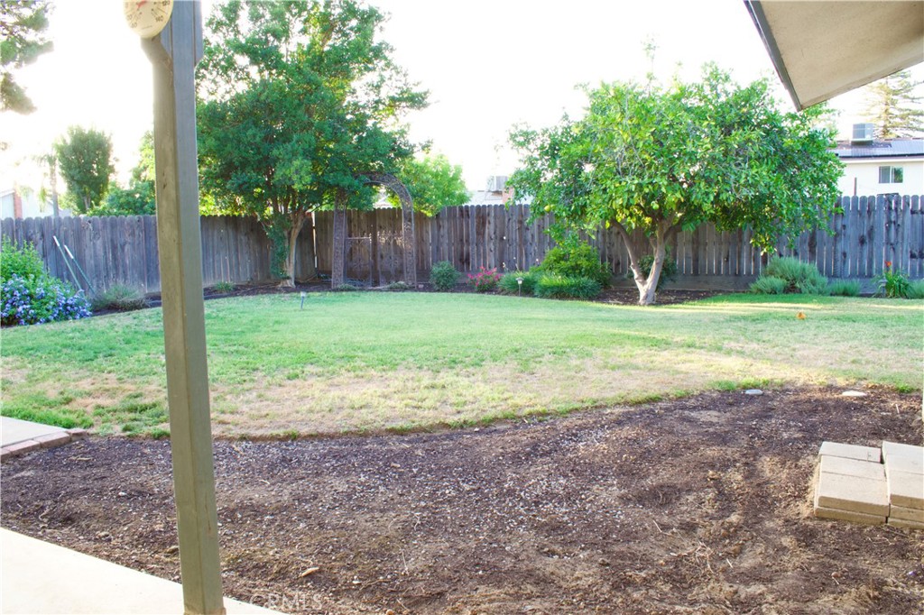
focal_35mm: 27
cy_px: 308
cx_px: 462
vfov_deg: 47.9
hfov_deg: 67.4
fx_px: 693
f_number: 22
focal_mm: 18
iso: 800
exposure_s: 1/13
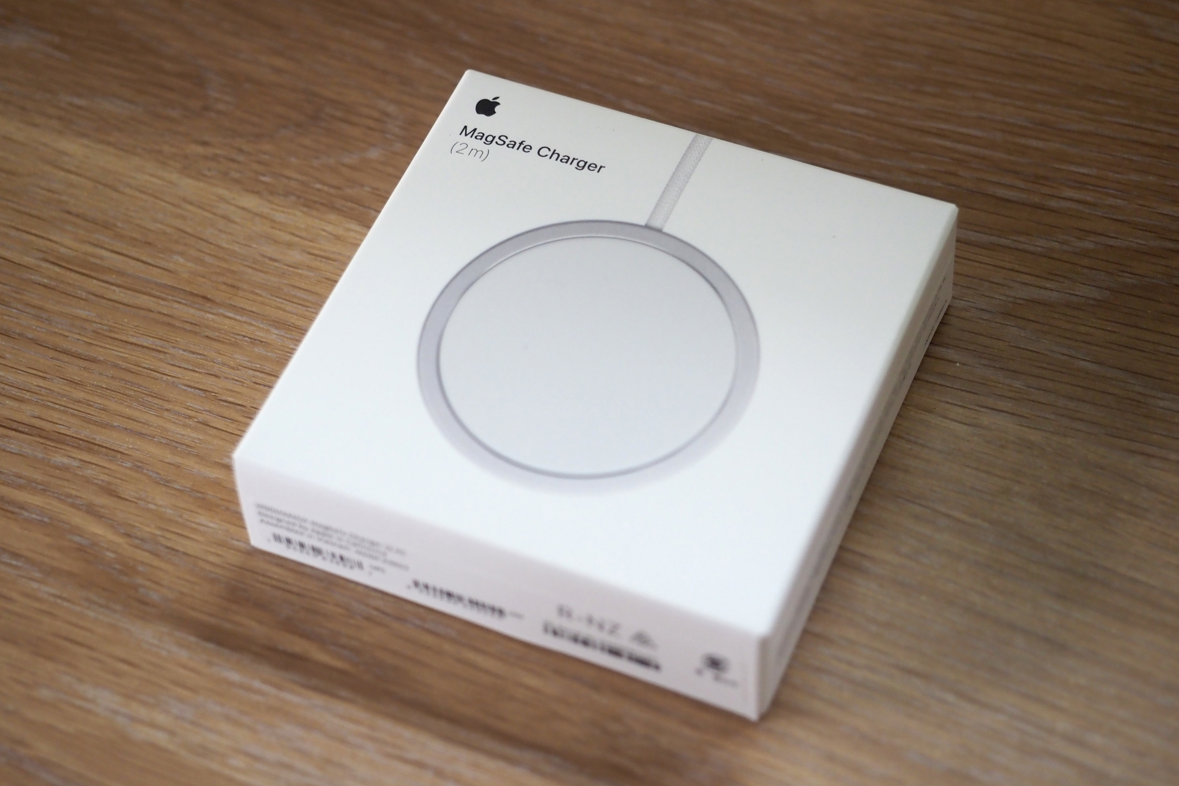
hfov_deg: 24.2
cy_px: 373
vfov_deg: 16.3
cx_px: 594
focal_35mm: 84
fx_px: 2751
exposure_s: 1/80
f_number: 2.8
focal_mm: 40
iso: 1000
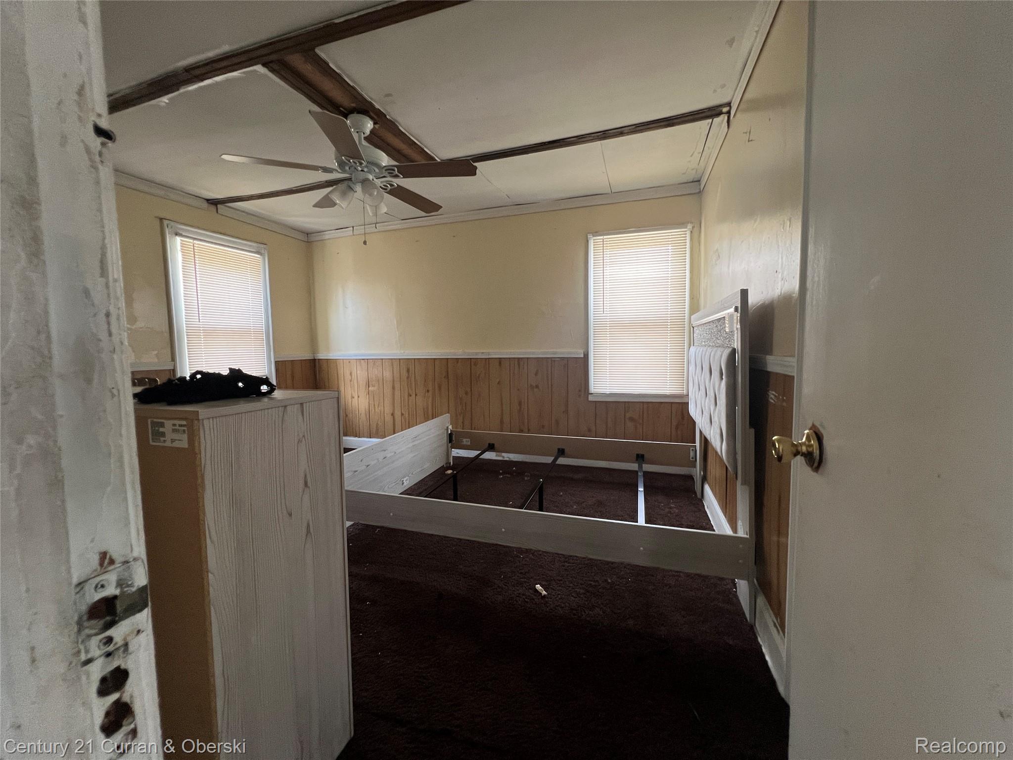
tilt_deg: -4.5
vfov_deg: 89.9
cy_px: 380
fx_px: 380
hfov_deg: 106.2
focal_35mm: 13
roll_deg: +0.3
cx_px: 506
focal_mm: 1.57
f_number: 1.8
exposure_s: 1/74
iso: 250
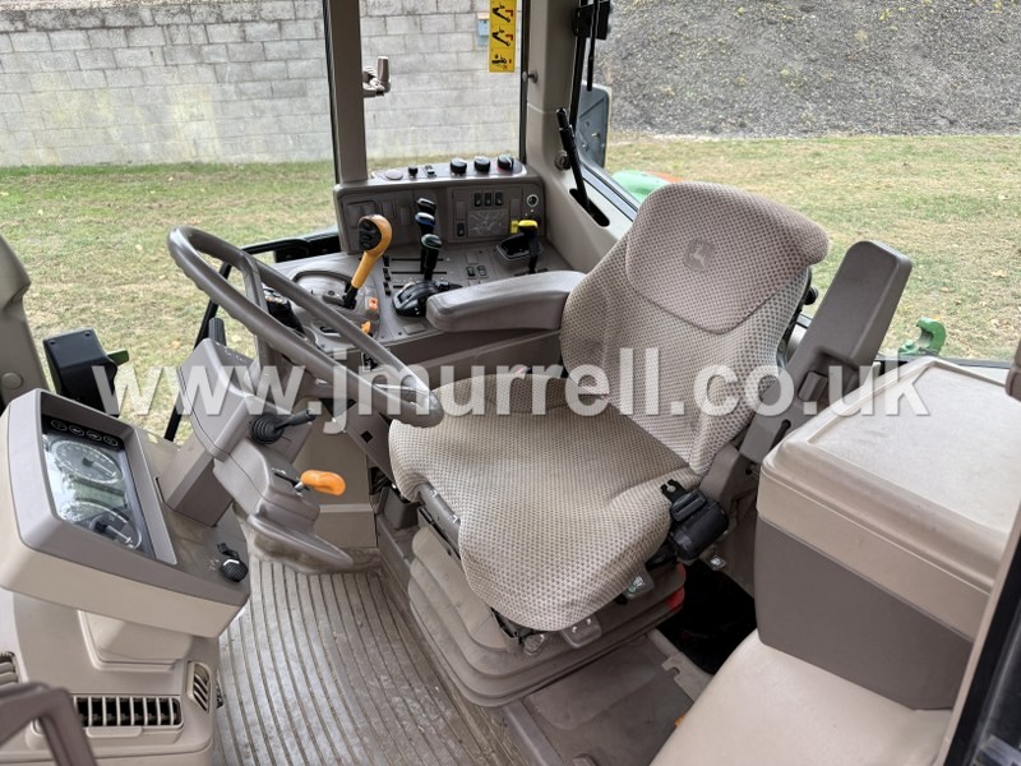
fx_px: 708
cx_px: 510
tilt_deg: -29.8
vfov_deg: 56.8
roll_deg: +1.9
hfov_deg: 71.6
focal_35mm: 24
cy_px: 383
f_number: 1.78
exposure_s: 1/121
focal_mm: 6.76
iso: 125
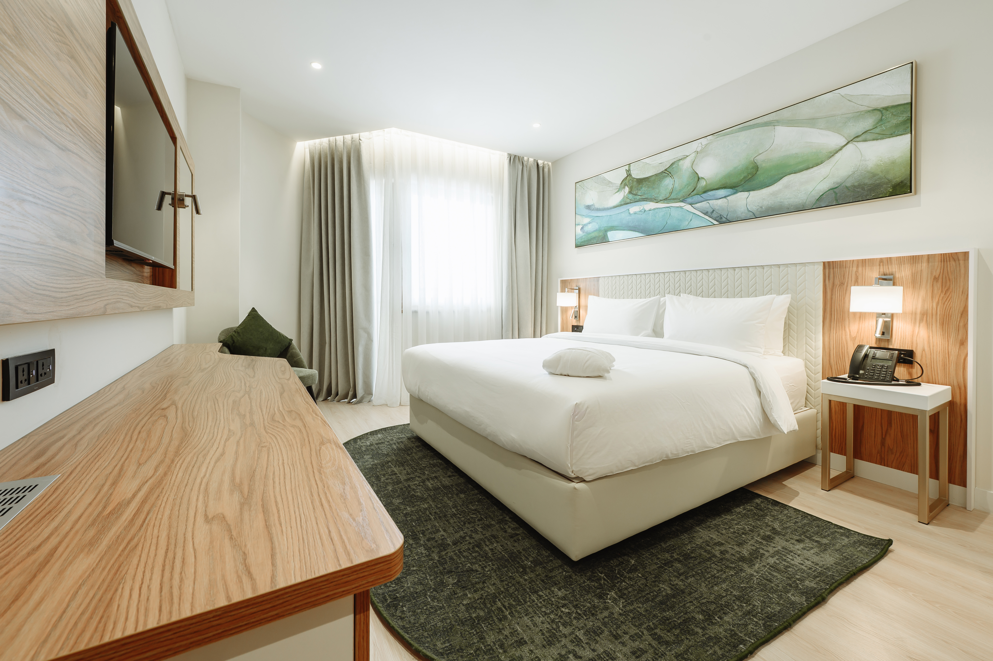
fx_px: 386
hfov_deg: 104.3
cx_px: 496
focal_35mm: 14
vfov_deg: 81.1
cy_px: 330
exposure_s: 1/5
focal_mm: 14
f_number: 9
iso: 160
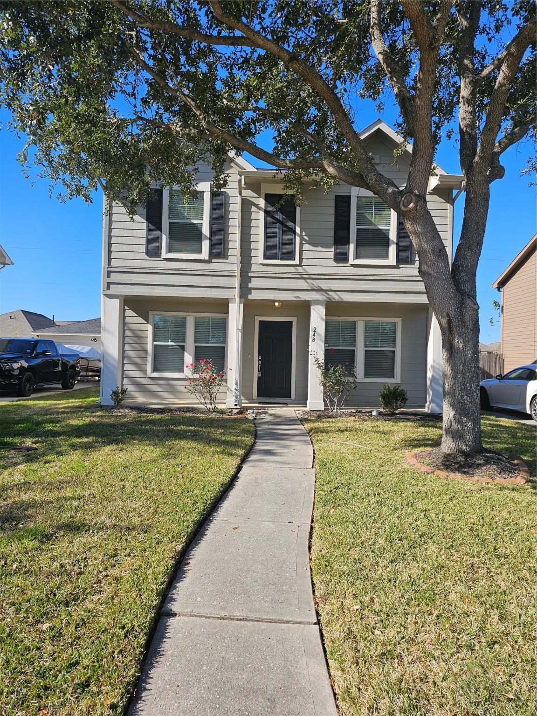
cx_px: 268
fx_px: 476
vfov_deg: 73.9
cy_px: 358
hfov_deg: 58.9
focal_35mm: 23
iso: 10
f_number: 1.7
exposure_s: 1/622
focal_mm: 6.3
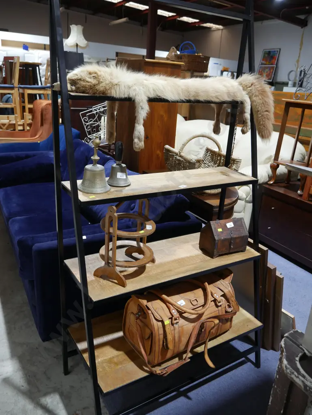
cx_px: 156
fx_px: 336
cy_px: 208
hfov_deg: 49.8
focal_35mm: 28
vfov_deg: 63.4
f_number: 4
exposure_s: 1/60
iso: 500
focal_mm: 14
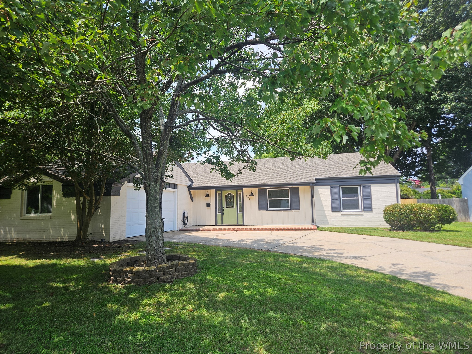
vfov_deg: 58.9
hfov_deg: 73.9
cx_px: 236
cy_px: 177
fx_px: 314
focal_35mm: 23
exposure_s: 1/968
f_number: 1.8
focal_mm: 5.4
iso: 25
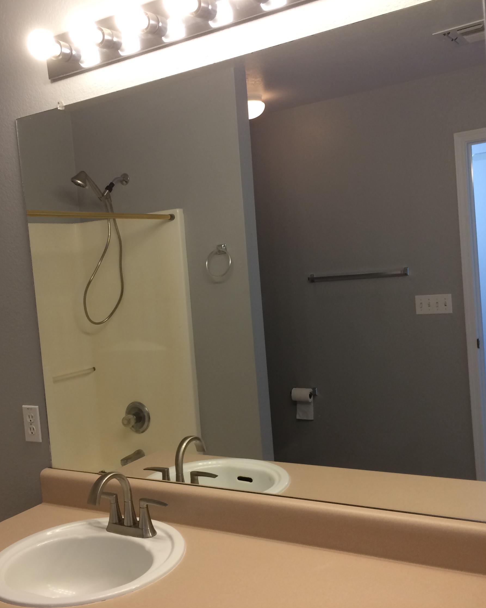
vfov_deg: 47.9
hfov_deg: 39.1
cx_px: 212
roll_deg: +6.9
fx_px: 683
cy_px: 304
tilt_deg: -3.8
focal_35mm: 38
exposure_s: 1/30
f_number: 2.2
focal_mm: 4.15
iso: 32
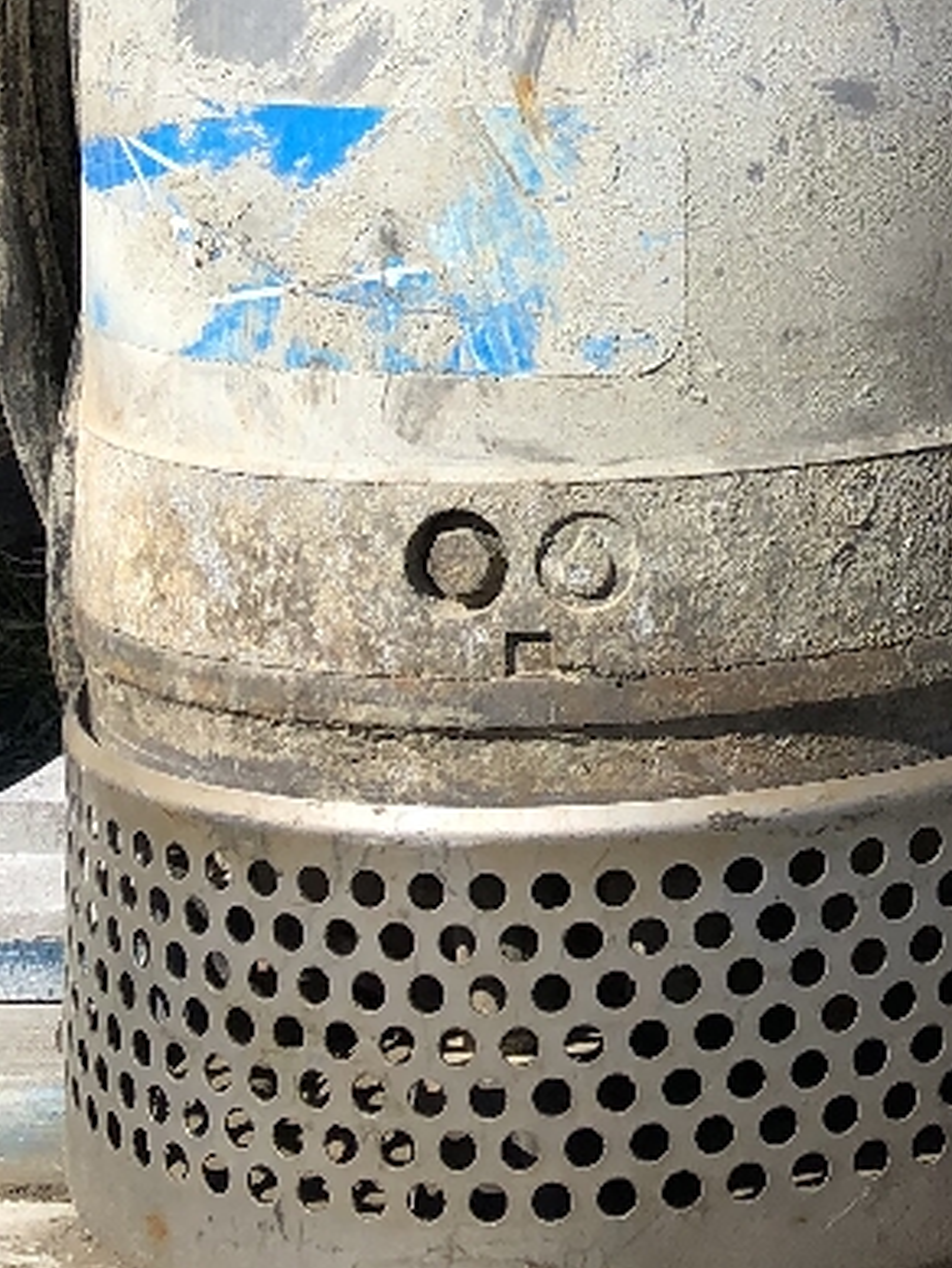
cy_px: -438
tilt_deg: +3.0
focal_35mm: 96
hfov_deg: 14.4
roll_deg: -0.4
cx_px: 1405
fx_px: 3518
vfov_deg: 18.8
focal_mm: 3.99
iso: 20
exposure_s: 1/1453
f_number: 1.8
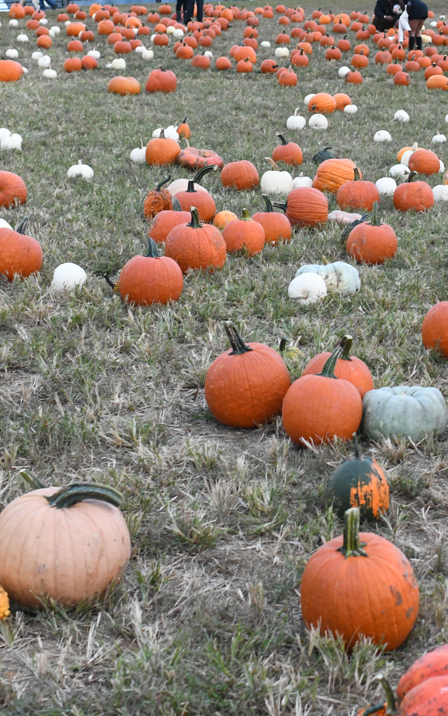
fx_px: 1485
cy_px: 259
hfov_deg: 16.8
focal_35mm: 76
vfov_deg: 27.0
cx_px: 444
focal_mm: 35
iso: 2500
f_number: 5
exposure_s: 1/100
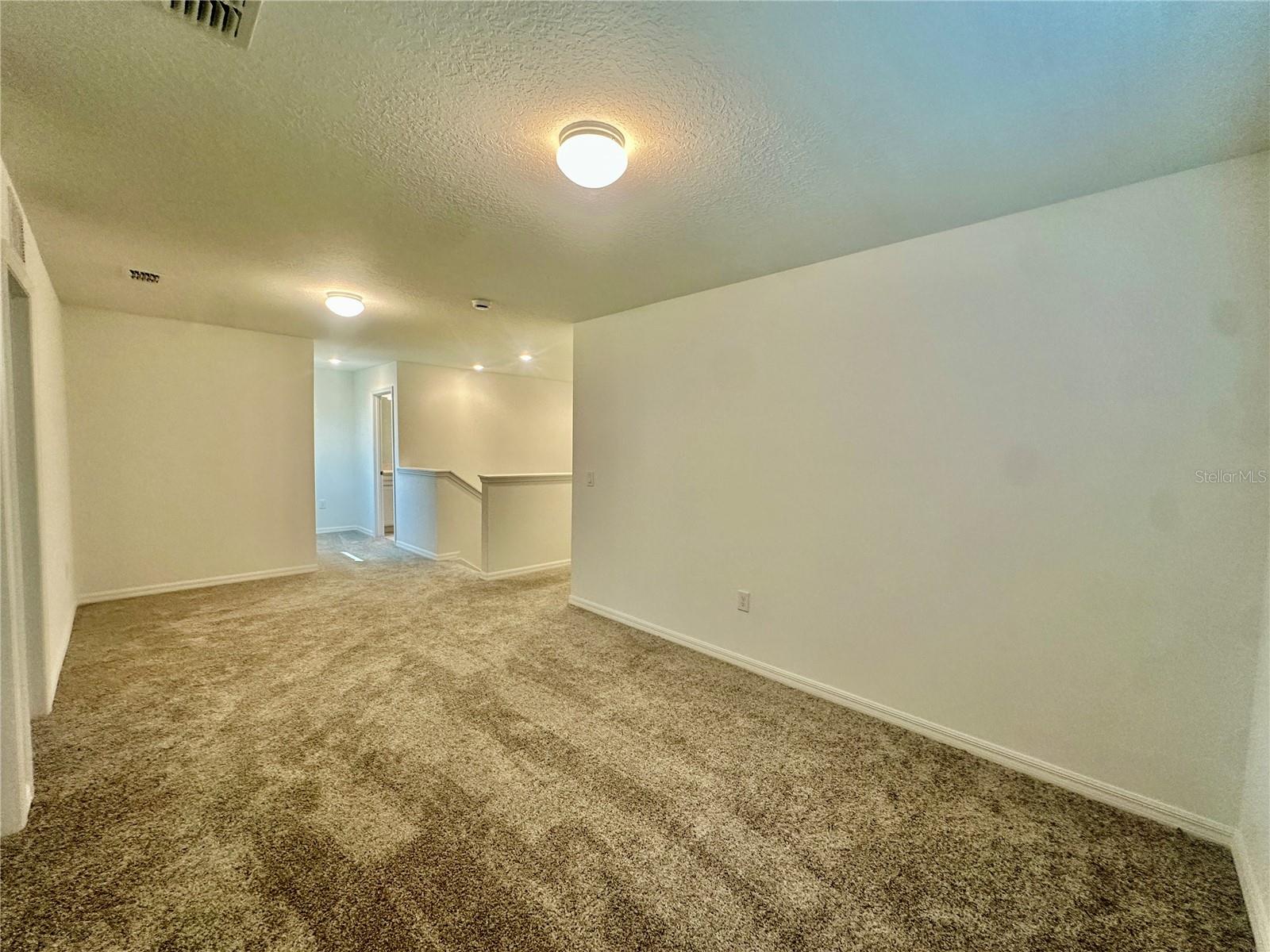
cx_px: 635
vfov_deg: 85.7
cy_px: 476
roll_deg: -1.7
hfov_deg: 102.1
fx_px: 514
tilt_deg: -3.3
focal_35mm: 14
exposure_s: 1/120
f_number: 2.2
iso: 200
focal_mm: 2.22
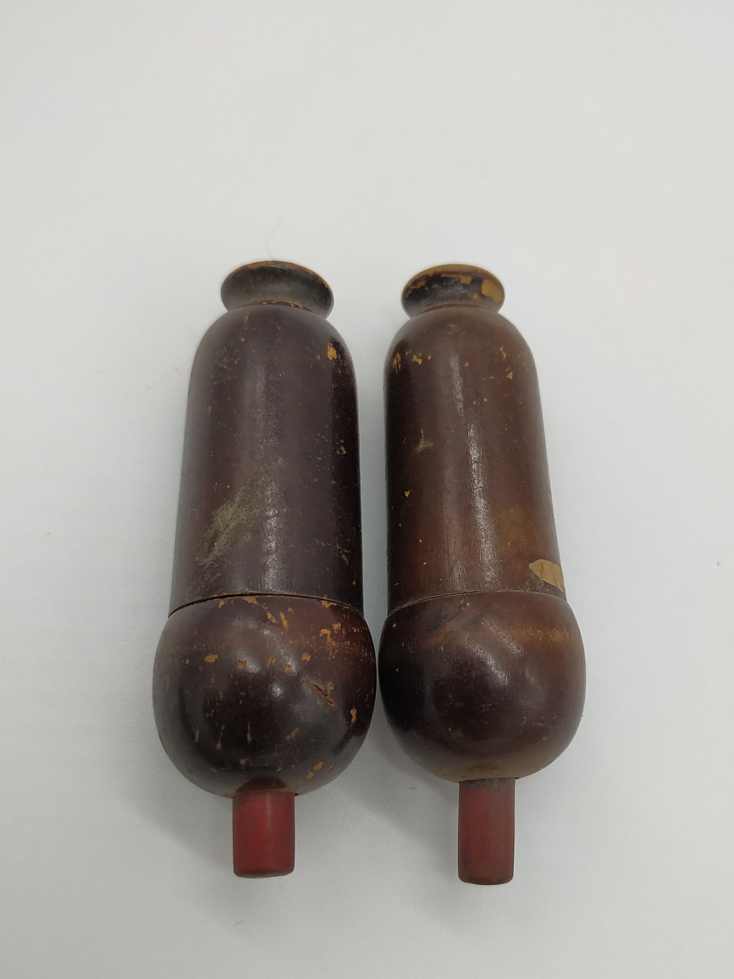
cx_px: 473
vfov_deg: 56.7
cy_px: 536
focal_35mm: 32
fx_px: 905
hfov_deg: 43.7
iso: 100
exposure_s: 1/327
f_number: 1.9
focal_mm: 3.94
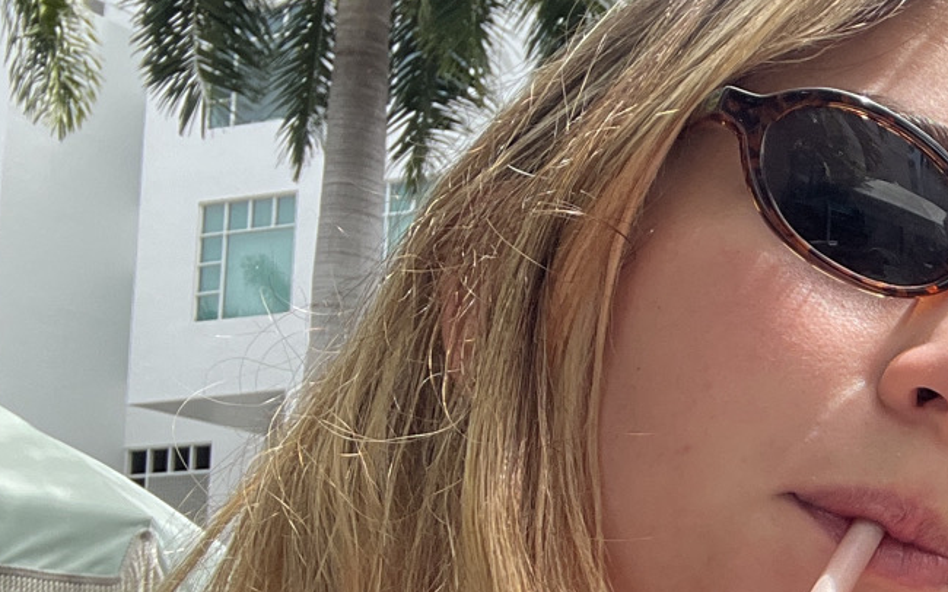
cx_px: 1332
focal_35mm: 75
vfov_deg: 17.0
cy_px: 598
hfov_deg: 23.3
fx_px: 1937
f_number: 2.2
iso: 32
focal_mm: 2.71
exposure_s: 1/289
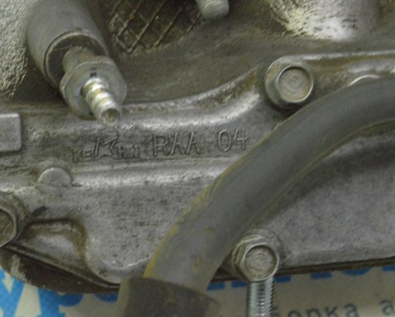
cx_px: 149
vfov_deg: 15.9
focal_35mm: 97
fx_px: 1130
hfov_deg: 19.8
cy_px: 160
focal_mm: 55
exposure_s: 1/20
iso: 6400
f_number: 20
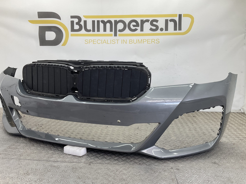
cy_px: 92
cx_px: 123
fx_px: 206
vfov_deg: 48.2
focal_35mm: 29
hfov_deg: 61.7
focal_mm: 3
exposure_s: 1/104
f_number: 1.8
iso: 16
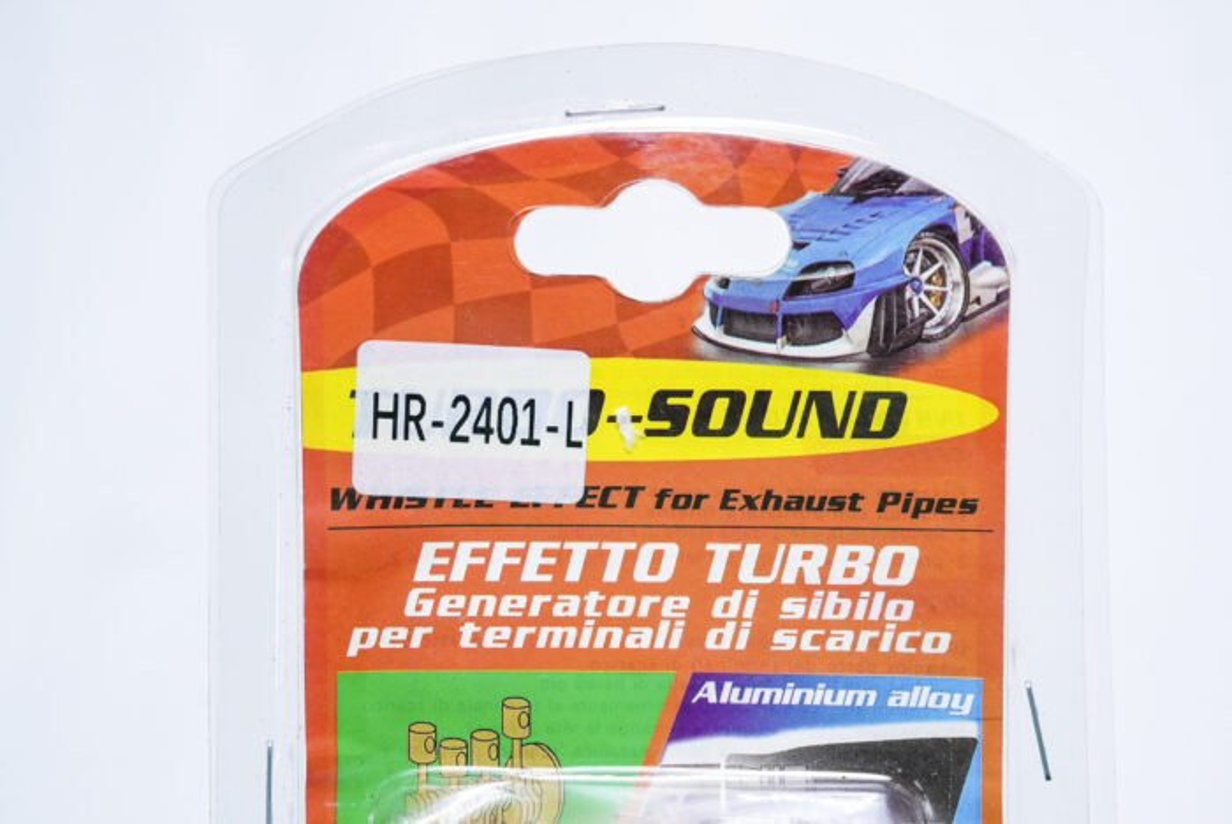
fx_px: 2397
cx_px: 616
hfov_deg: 28.8
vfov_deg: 19.5
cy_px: 412
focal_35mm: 70
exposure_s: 1/160
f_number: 10
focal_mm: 70
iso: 3200
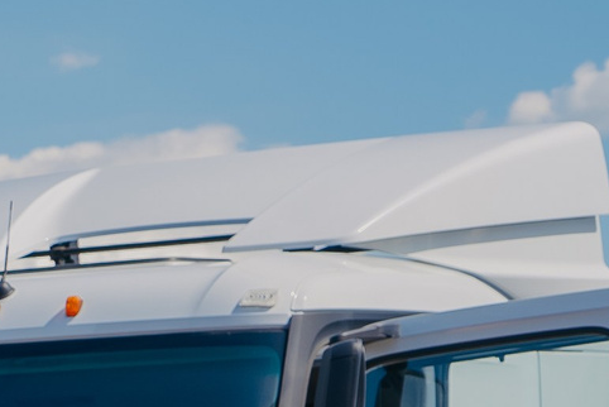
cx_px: -998
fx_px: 3504
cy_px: 1033
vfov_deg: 6.3
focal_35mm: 207
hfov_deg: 8.7
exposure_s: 1/400
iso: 100
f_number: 4.5
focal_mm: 39
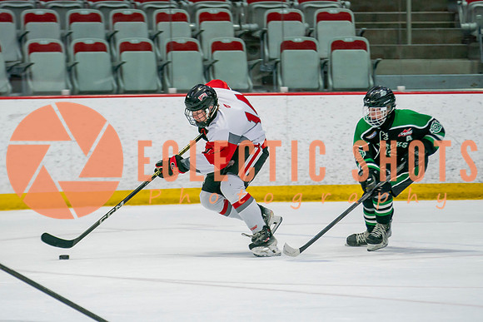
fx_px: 3856
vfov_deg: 4.8
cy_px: 204
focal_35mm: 287
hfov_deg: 7.2
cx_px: 229
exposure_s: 1/640
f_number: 2.8
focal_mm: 165
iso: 500
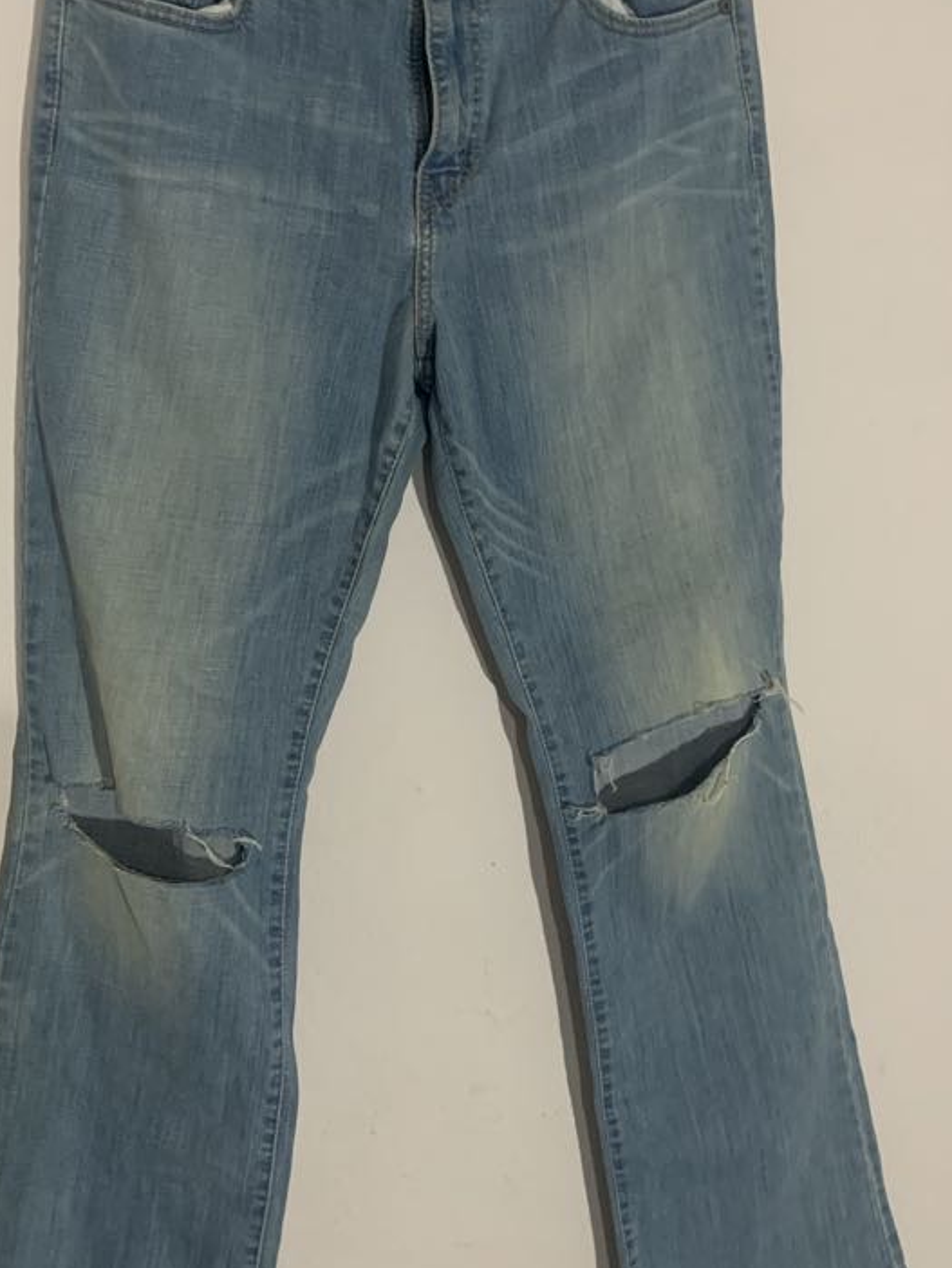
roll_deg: -1.0
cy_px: 578
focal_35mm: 40
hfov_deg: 35.9
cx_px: 430
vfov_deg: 46.7
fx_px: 1466
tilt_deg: -8.2
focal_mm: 4.25
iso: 320
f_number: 1.8
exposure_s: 1/30
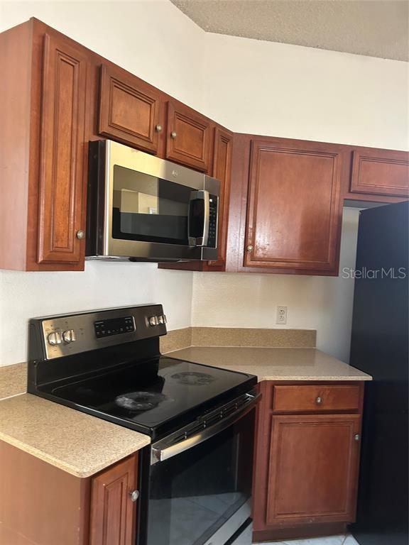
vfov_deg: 67.3
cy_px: 272
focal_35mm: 26
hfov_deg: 53.1
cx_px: 204
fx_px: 410
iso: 400
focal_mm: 5.7
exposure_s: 1/60
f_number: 1.5
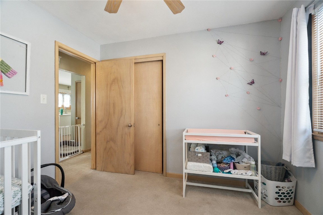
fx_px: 144
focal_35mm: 16
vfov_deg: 73.7
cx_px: 162
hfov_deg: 96.7
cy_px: 108
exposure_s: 1/3.33
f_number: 10
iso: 400
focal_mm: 16
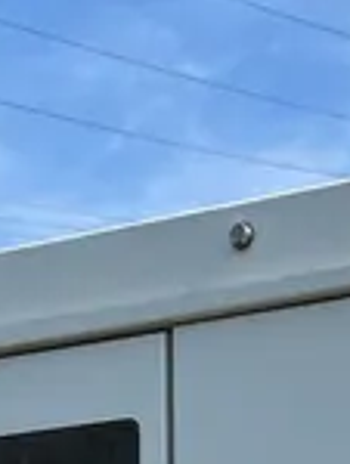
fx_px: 1707
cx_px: 177
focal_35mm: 127
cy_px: 1121
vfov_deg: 12.2
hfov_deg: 11.7
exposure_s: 1/3311
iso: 50
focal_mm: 5.96
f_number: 1.6
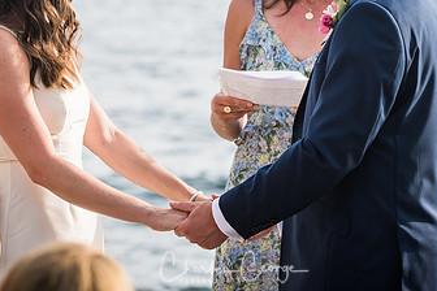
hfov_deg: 7.2
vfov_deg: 4.8
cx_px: 221
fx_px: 3459
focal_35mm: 285
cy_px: 44
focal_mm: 110
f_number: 4
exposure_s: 1/800
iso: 200
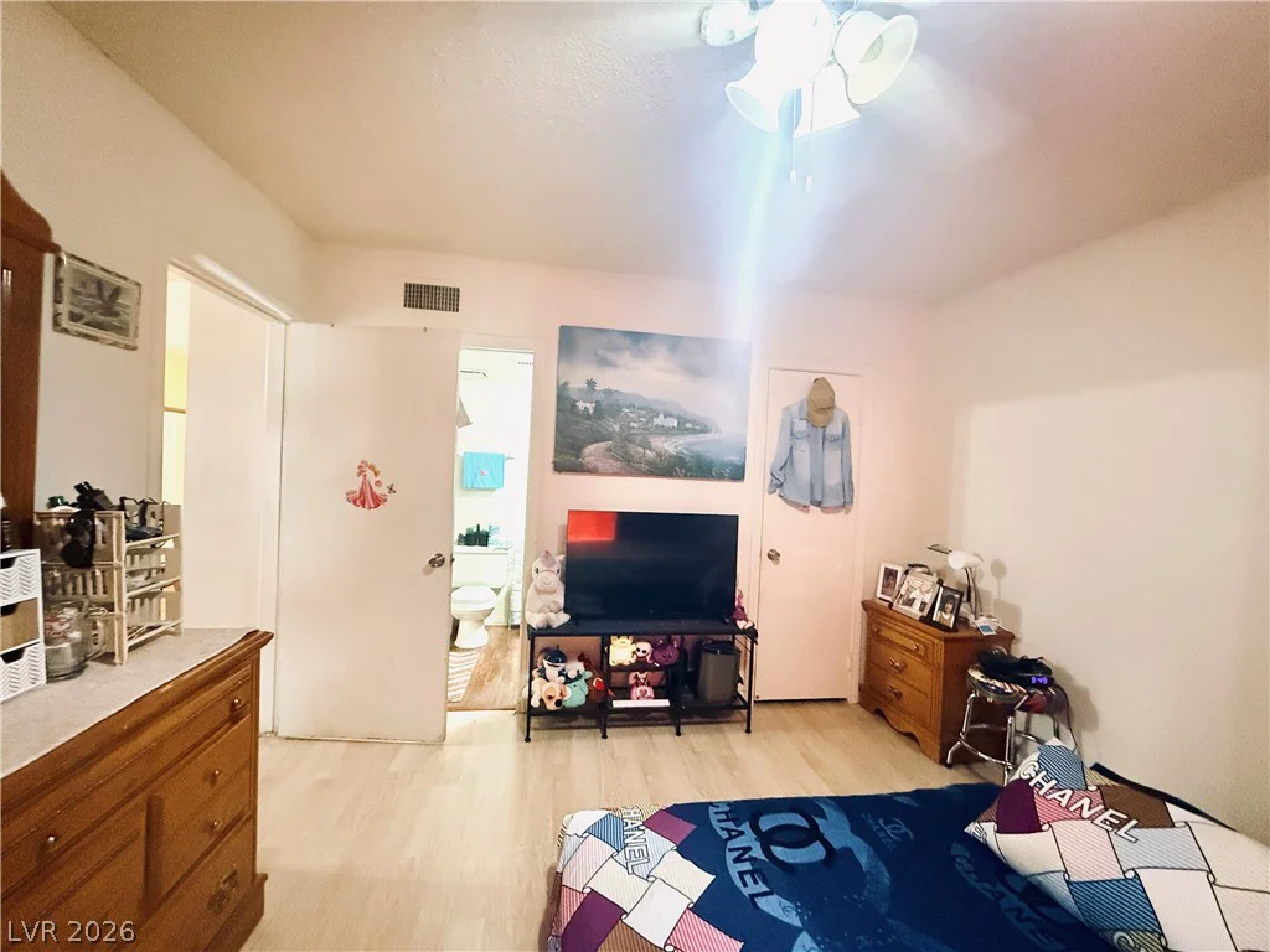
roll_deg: -2.7
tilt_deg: -0.1
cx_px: 635
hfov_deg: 102.1
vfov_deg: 85.7
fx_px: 514
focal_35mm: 14
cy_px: 476
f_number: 2.2
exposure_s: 1/60
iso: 1250
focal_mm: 2.22
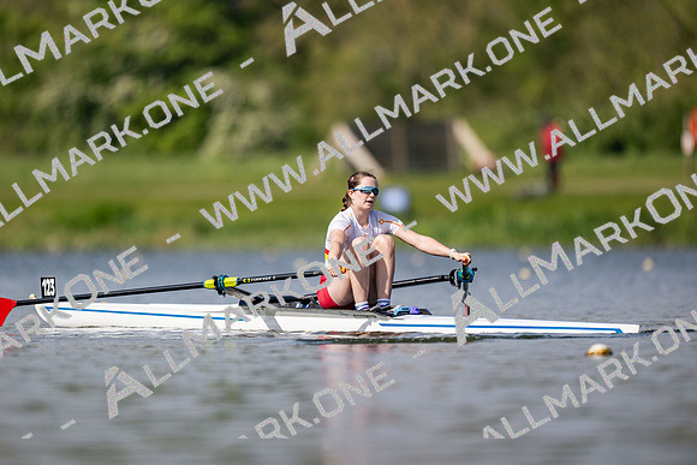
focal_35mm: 600
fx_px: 11619
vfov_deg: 2.3
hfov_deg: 3.4
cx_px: 348
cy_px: 232
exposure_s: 1/2500
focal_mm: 600
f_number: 4
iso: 200
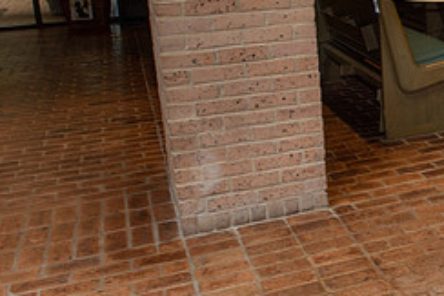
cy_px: 69
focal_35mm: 57
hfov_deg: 31.2
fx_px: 703
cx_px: 488
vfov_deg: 23.5
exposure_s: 1/125
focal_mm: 24
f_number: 5.6
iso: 1600
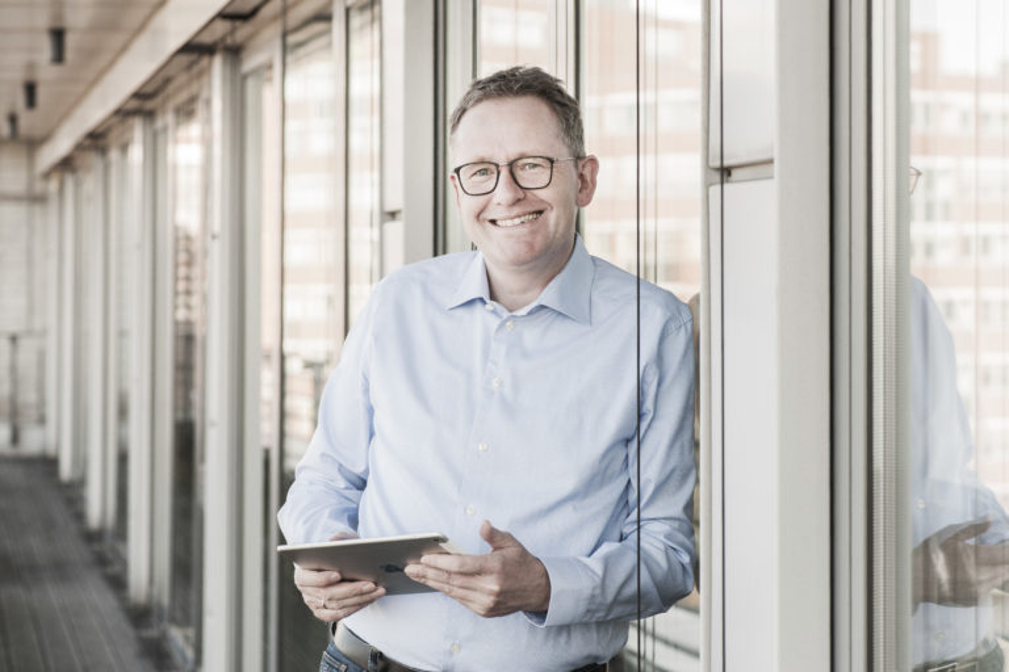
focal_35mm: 105
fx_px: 2943
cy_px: 336
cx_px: 504
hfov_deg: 19.5
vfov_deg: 13.0
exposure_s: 1/250
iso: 400
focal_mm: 105
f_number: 5
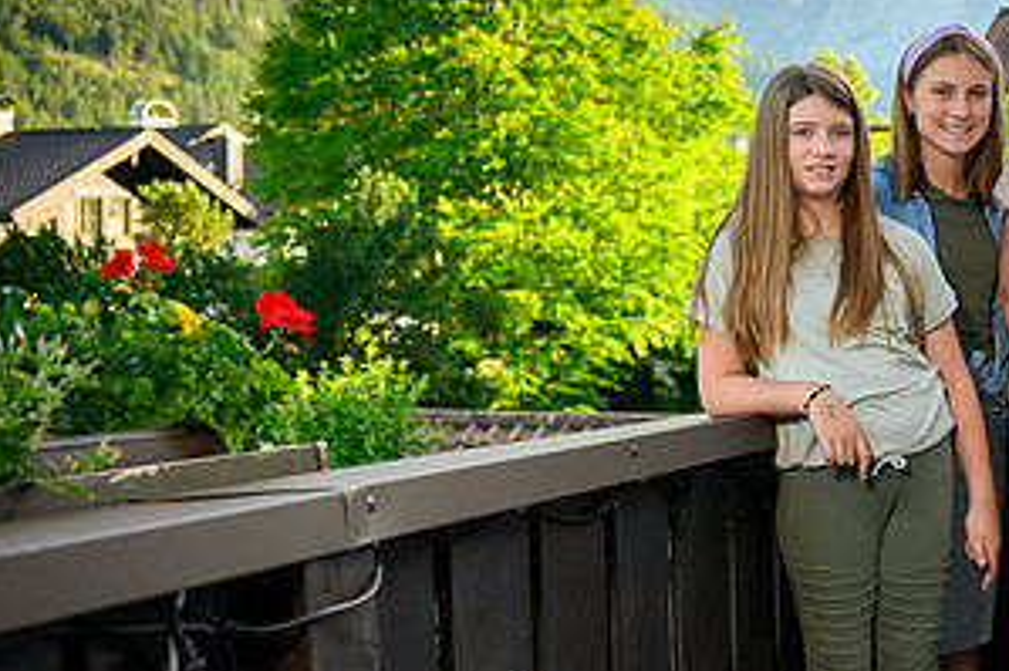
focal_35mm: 67
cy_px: 351
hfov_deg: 29.0
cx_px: 891
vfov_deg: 20.3
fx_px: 1877
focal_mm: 34.5
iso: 400
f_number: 3.5
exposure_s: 1/500
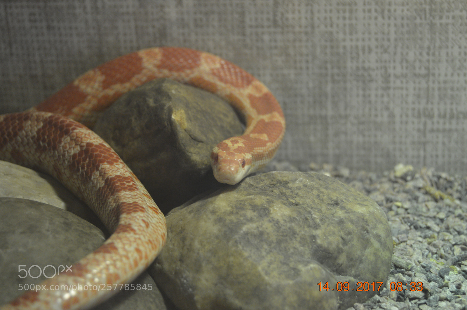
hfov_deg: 24.6
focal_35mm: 82
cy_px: 155
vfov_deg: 16.5
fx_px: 1069
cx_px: 234
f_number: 5.6
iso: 1000
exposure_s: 1/60
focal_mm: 55
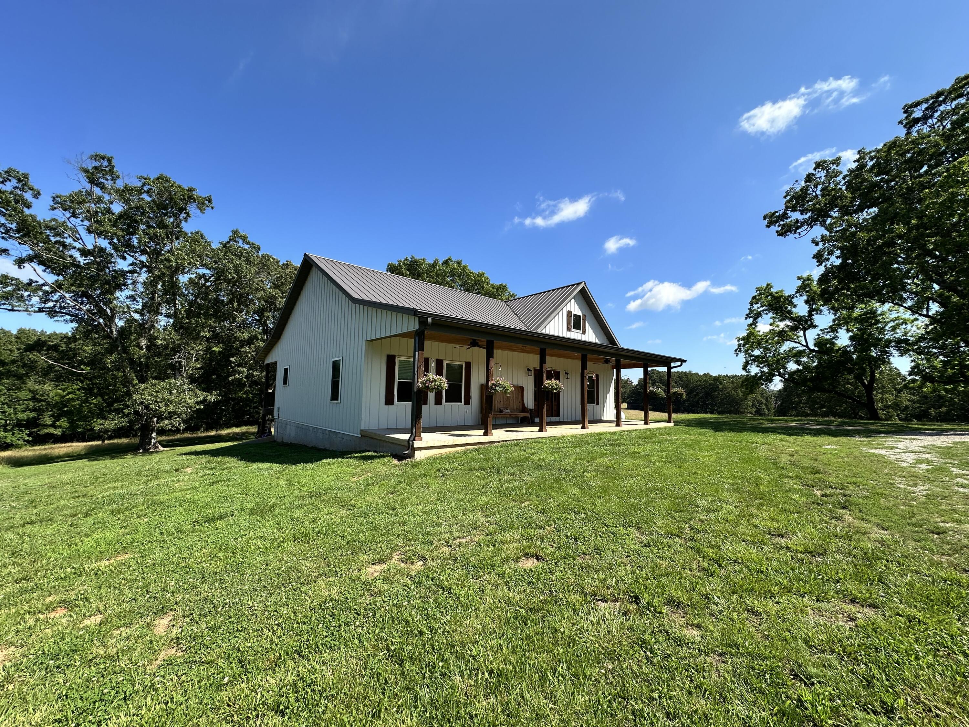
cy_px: 364
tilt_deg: +4.7
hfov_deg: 102.1
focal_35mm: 14
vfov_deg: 85.7
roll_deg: -1.4
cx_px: 484
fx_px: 392
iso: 40
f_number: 2.2
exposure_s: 1/1304
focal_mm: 2.22
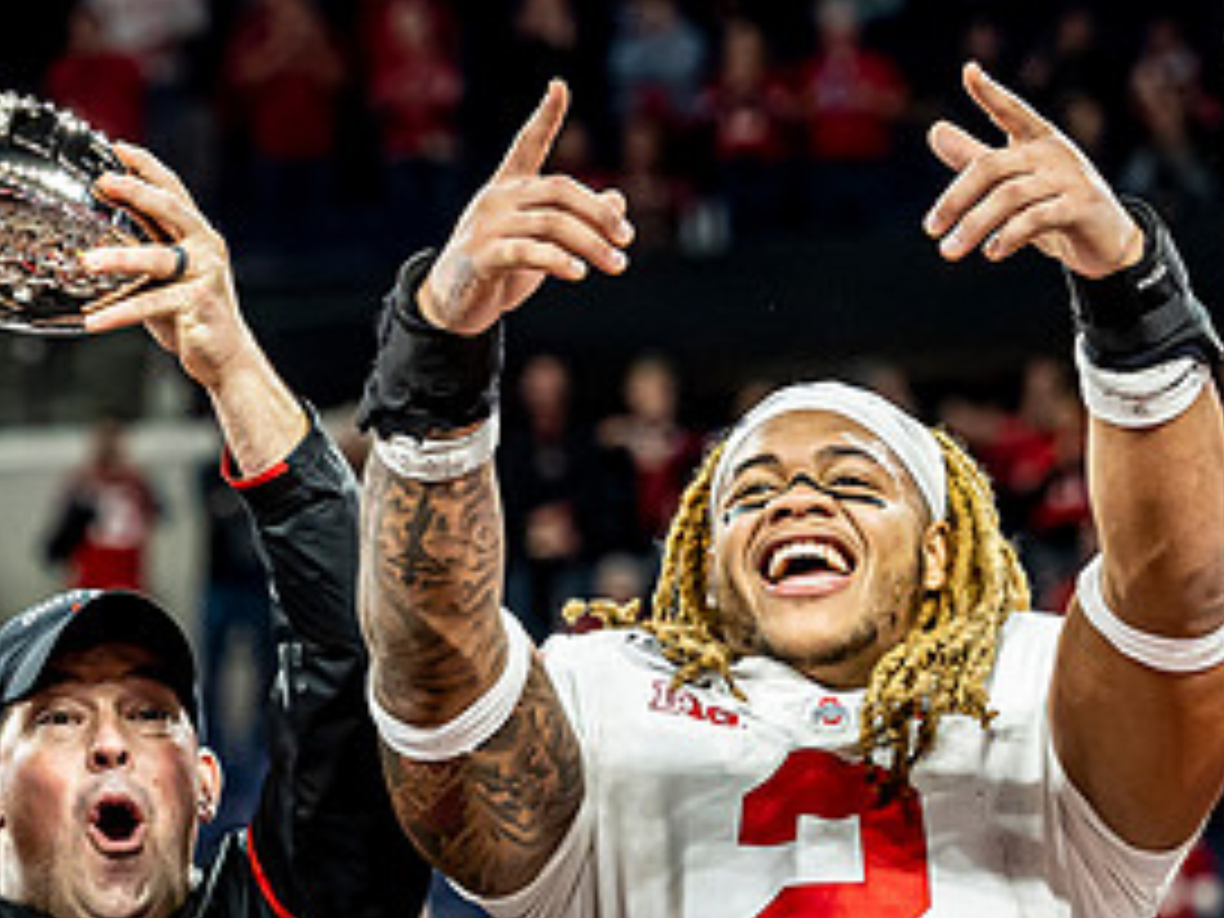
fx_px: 16584
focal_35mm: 469
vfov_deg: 3.2
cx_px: 112
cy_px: 713
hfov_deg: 4.2
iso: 1250
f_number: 3.5
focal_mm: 110
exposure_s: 1/320
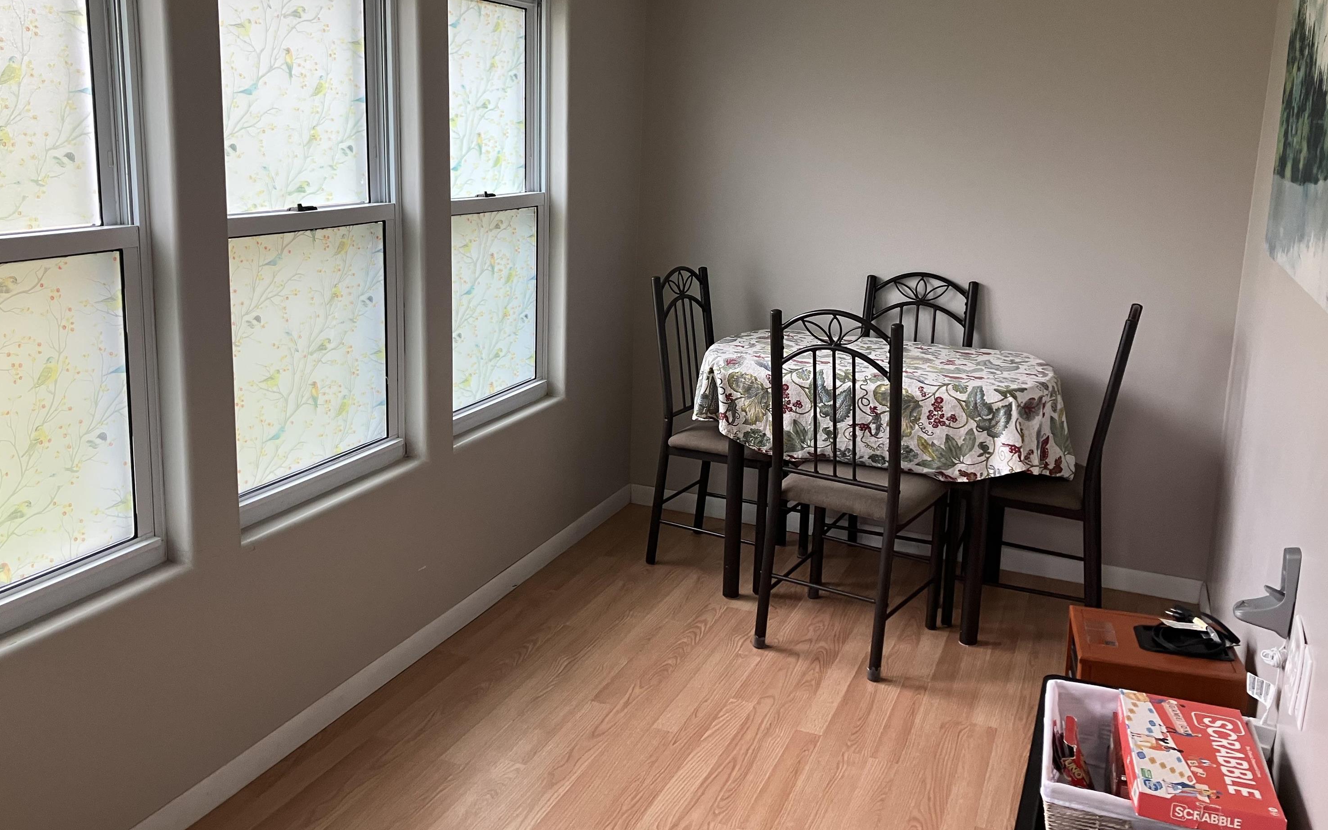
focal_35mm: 31
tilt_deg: -10.7
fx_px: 1122
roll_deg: -2.7
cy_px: 329
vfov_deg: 40.4
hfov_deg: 61.2
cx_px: 657
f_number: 1.8
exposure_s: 1/60
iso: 80
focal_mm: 3.99
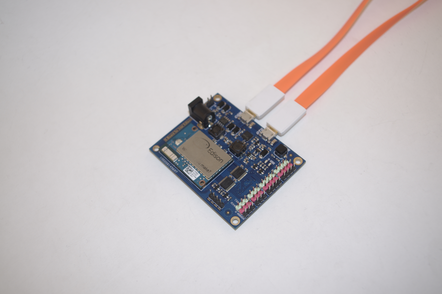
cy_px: 147
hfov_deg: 49.6
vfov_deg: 34.1
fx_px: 478
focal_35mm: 39
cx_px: 221
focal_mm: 26.25
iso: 100
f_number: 4
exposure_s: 1/25
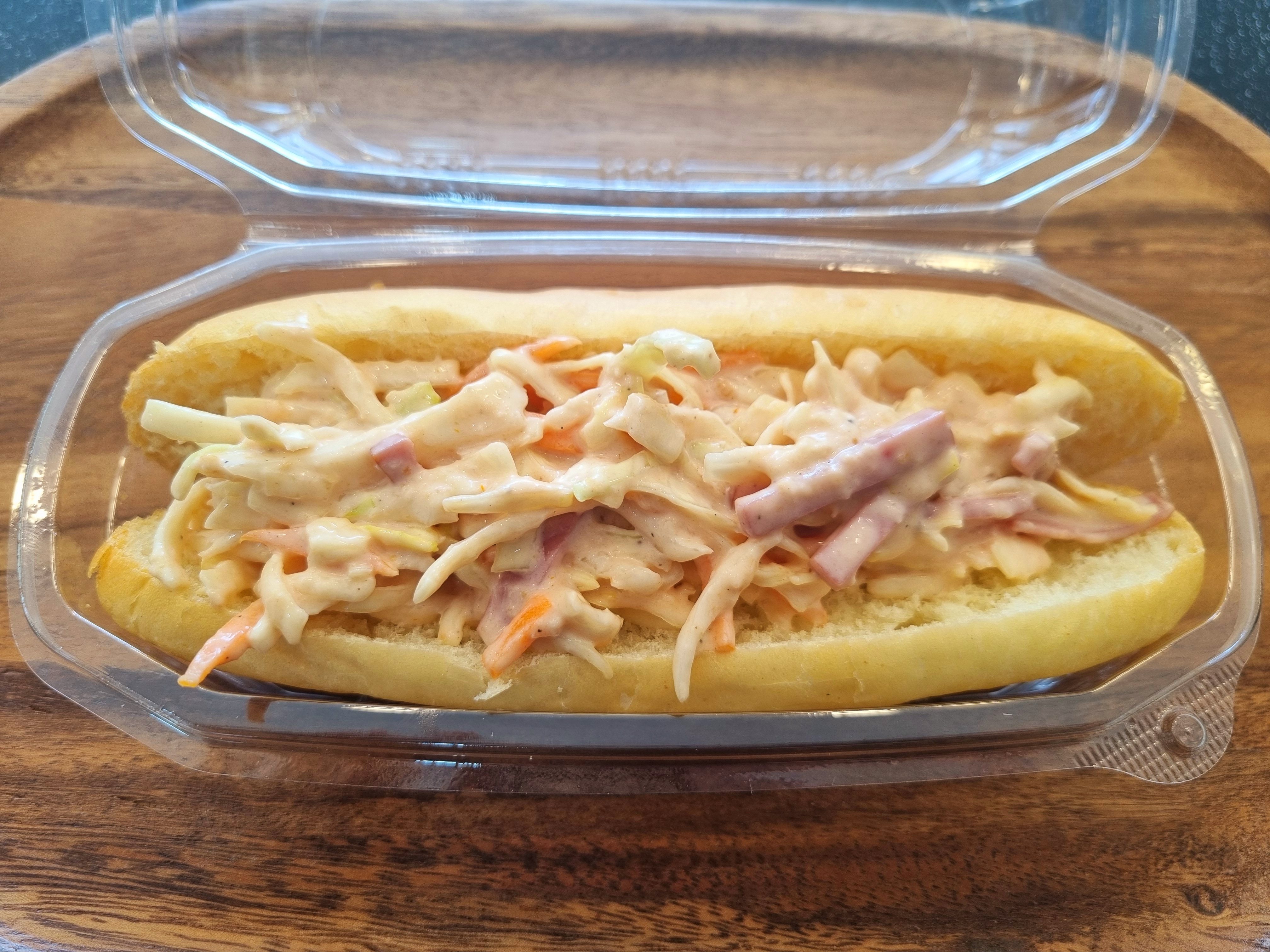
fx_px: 954
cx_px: 635
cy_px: 476
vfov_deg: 53.1
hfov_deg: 67.3
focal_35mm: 26
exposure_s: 1/141
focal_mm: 5.4
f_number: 1.8
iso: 50
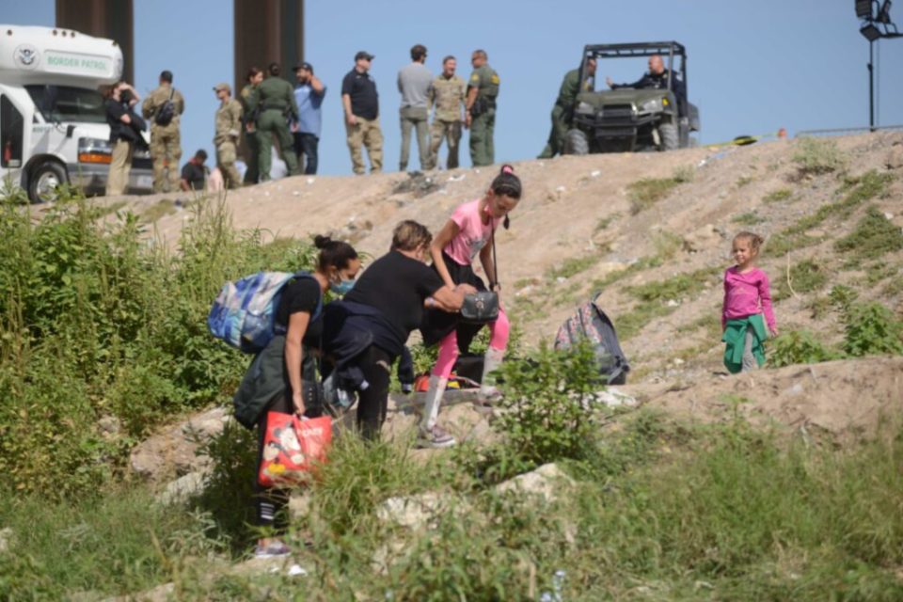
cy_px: 301
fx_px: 3637
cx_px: 452
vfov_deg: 9.5
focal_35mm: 145
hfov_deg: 14.2
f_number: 3.5
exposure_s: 1/5000
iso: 250
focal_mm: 145
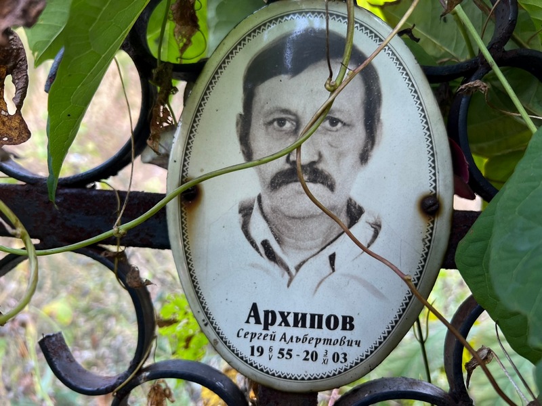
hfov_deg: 67.3
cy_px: 203
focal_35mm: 26
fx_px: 407
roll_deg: -3.2
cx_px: 271
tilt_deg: -0.7
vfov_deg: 53.1
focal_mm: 5.7
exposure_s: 1/121
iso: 64
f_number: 1.5
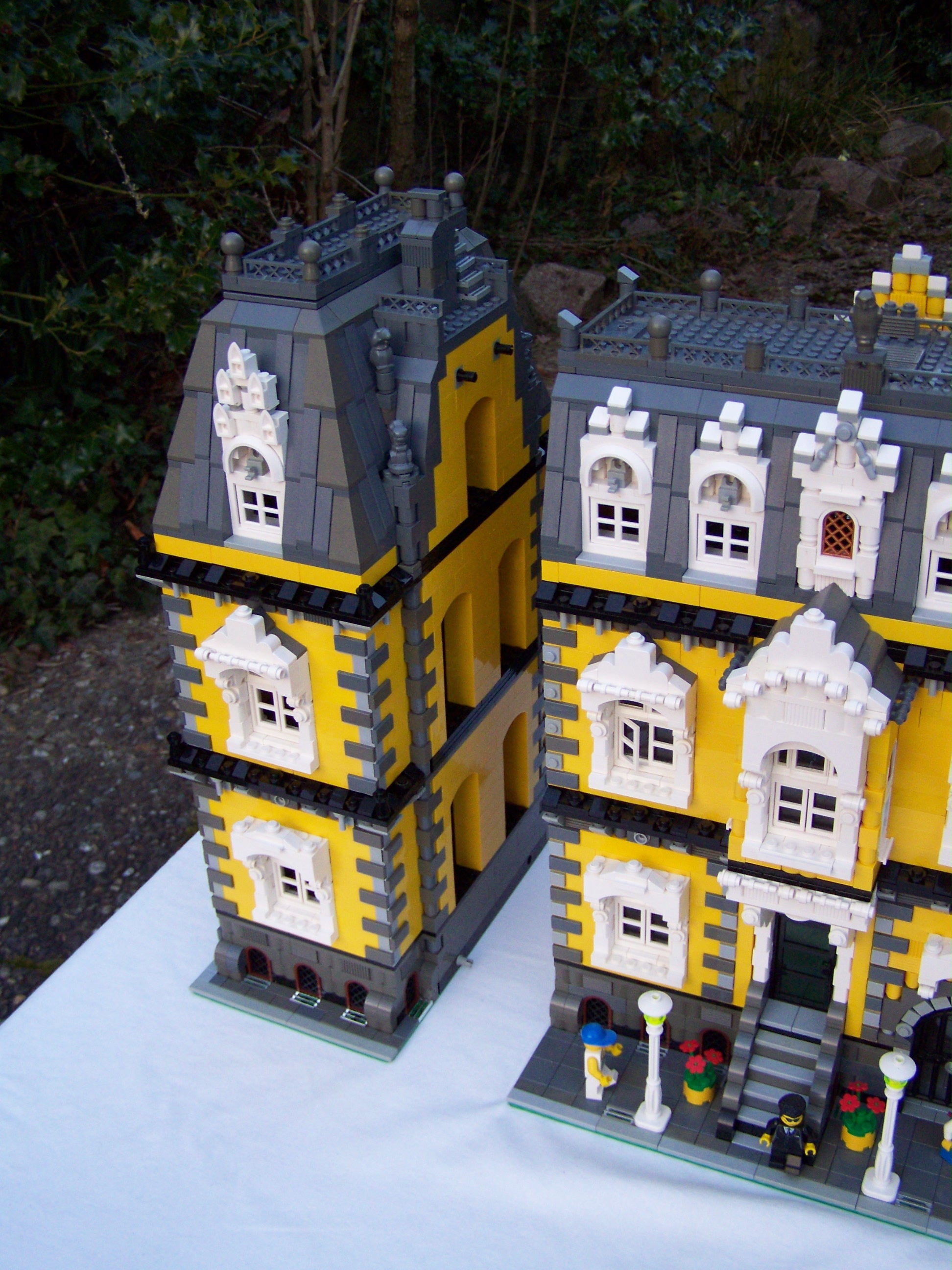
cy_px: 635
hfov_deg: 37.7
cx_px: 476
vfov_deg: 49.0
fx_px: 1393
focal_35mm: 38
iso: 160
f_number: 2.8
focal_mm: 6.3
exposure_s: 1/60
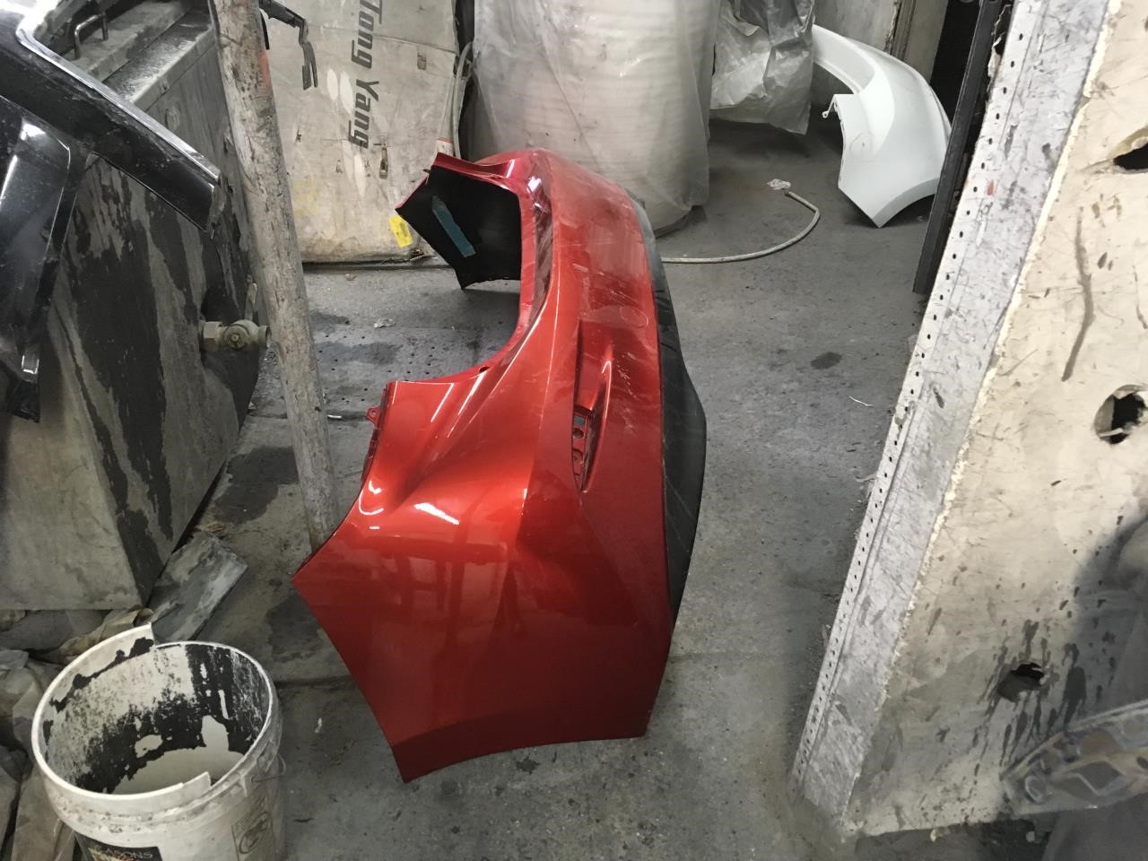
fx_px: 962
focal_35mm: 29
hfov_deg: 61.7
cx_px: 574
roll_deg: -1.8
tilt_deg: -33.2
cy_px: 430
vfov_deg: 48.2
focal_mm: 4.15
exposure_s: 1/30
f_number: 2.2
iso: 160
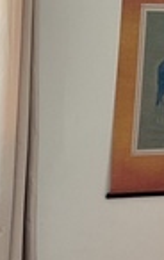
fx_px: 995
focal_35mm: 140
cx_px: -155
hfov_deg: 8.9
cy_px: 352
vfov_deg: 14.2
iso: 100
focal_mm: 3
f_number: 1.8
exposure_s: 1/60
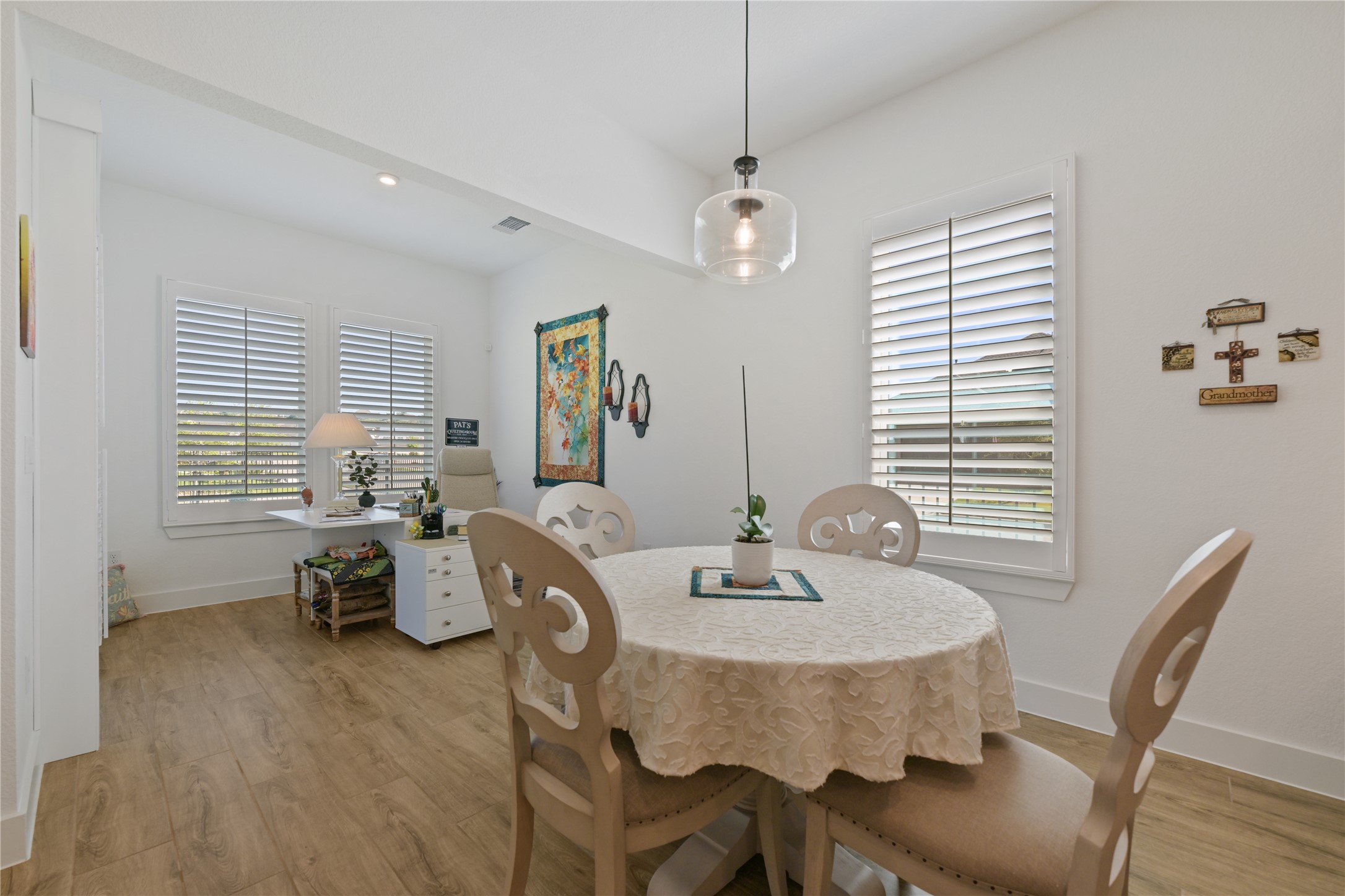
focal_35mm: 14
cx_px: 672
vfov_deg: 79.2
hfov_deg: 102.3
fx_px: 542
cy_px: 448
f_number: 8
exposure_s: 1/40
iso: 400
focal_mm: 14.5
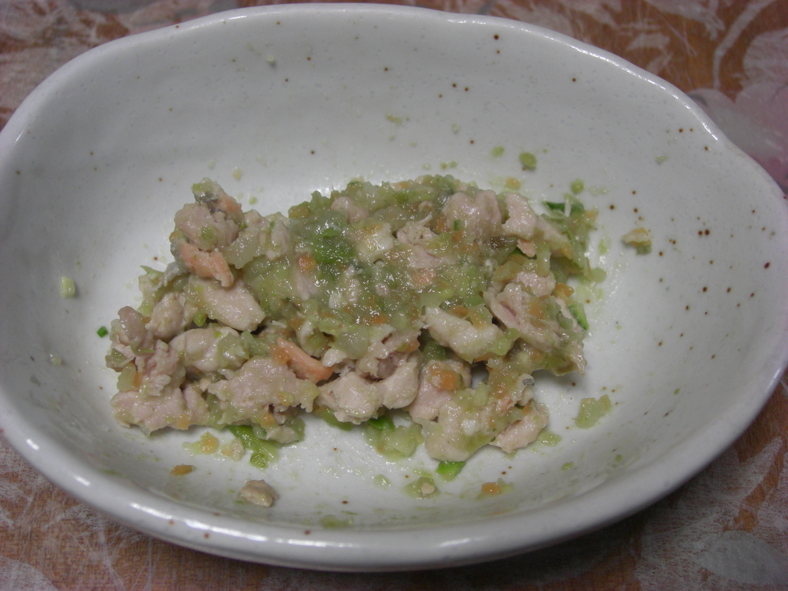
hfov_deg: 41.2
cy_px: 296
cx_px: 394
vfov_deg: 31.5
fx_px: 1047
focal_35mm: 46
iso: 200
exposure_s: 1/50
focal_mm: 9.5
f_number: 3.1
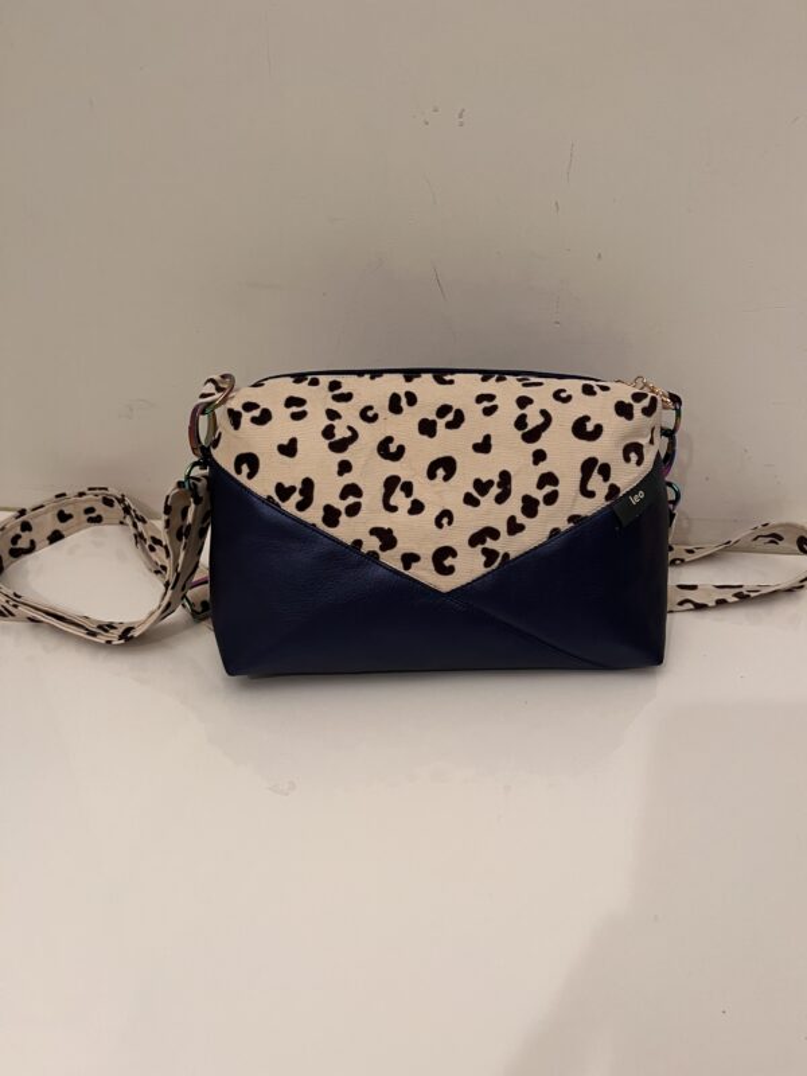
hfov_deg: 53.1
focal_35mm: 26
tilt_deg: -31.9
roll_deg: +1.2
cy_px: 538
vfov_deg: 67.3
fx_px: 808
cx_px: 404
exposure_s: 1/50
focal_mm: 5.1
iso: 250
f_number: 1.6
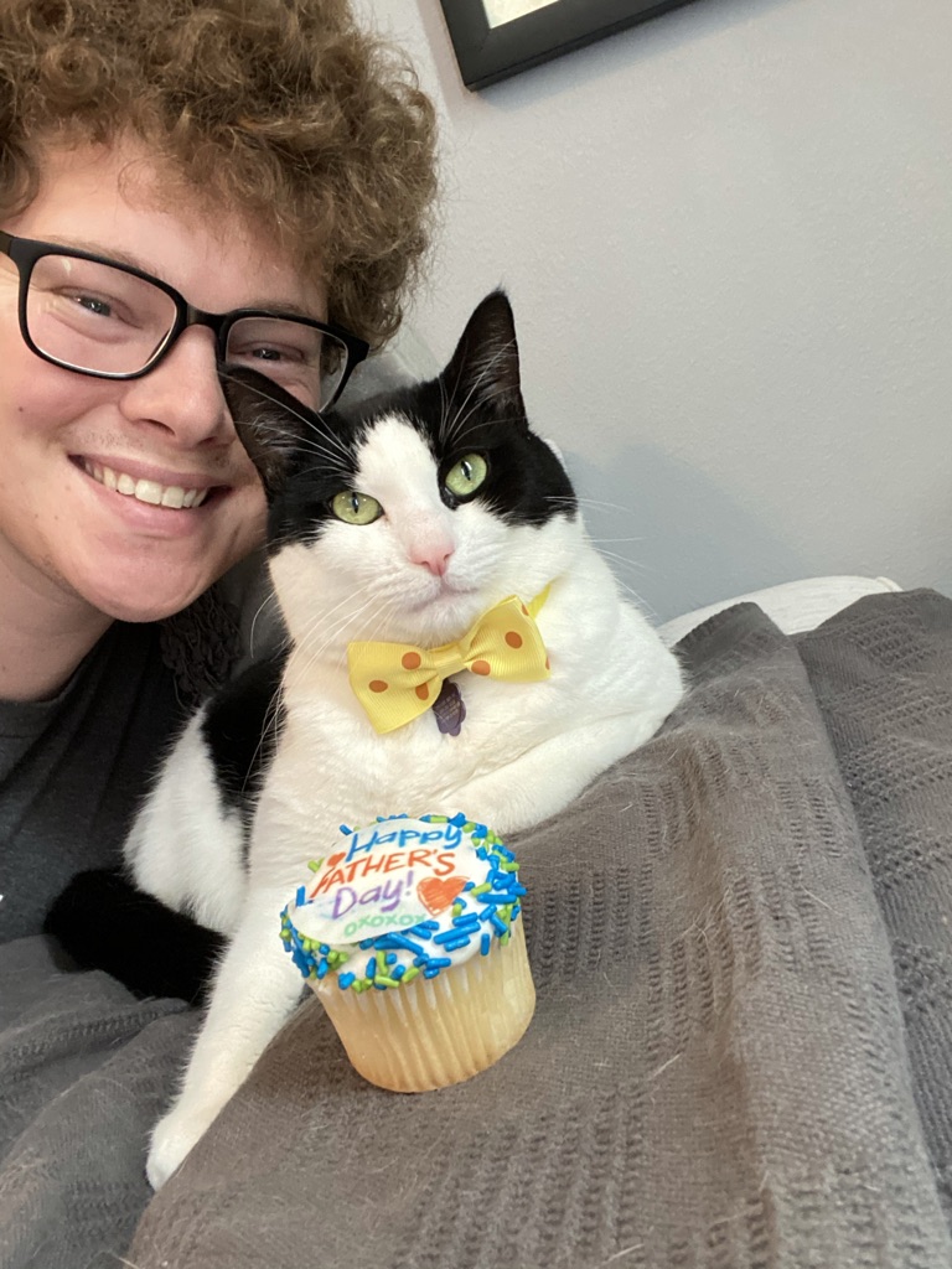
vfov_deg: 60.0
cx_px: 476
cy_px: 634
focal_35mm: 30
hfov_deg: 46.8
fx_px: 1100
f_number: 2.2
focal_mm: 2.71
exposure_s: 1/40
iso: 400
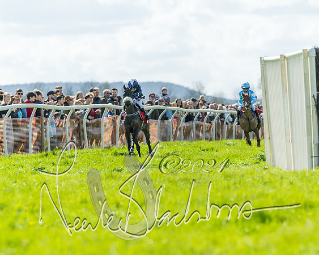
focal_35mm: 306
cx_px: 166
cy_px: 139
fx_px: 2884
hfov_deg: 6.3
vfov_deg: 5.1
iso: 400
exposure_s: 1/4000
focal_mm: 200
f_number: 4
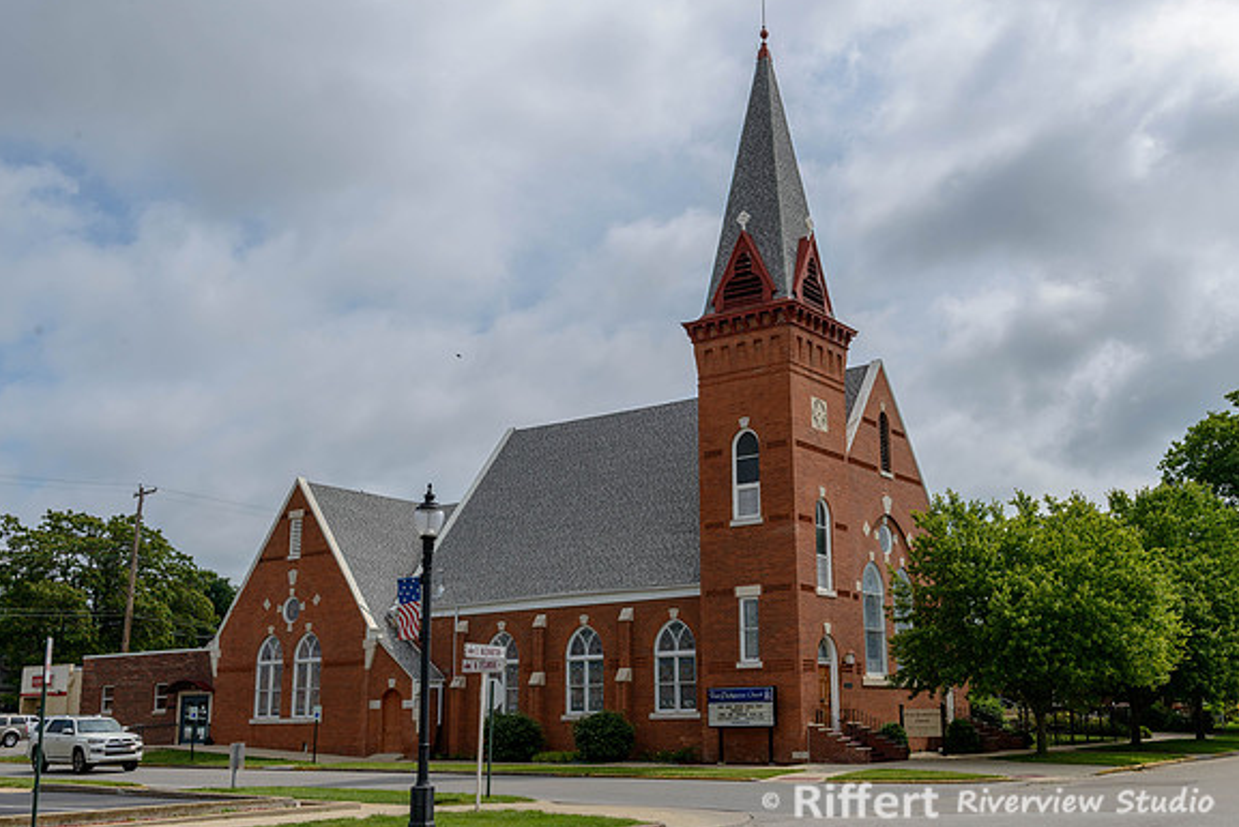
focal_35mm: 36
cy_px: 418
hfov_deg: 53.0
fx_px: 1239
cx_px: 693
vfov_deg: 36.9
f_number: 10
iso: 100
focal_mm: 32
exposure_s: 1/250
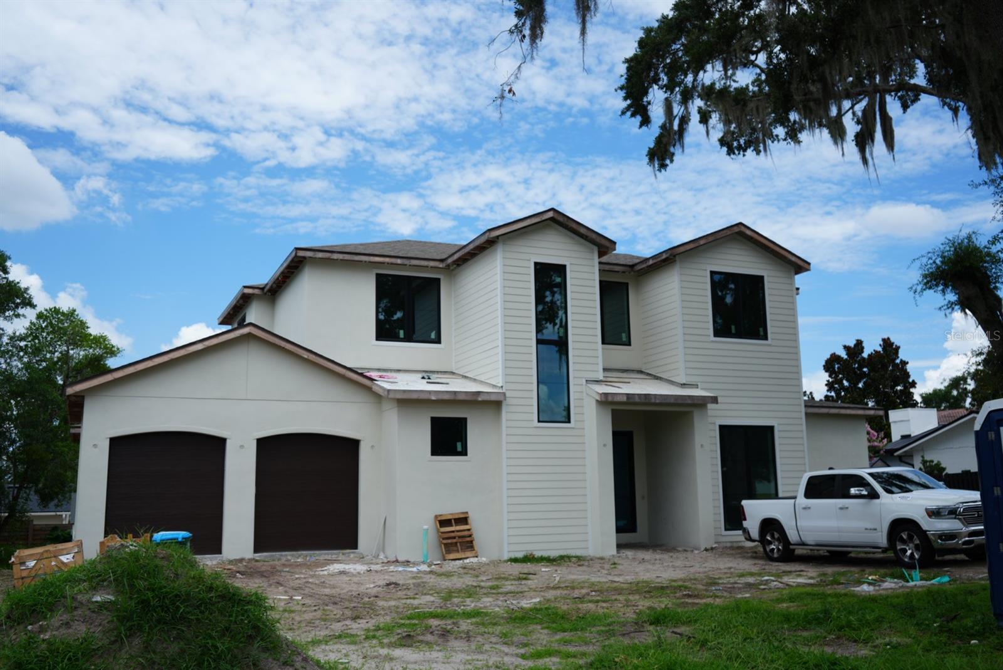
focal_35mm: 33
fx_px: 920
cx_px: 502
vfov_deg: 40.0
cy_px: 335
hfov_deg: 57.2
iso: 100
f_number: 5
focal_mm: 33
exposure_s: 1/800
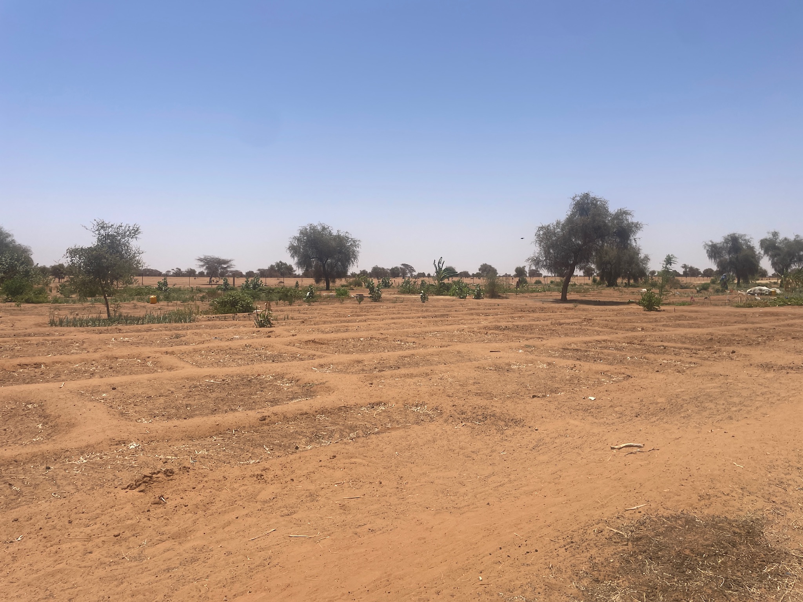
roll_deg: -0.1
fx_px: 603
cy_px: 301
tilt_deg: -1.6
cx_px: 402
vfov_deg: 53.1
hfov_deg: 67.3
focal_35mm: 26
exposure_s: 1/6494
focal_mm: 4.2
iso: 32
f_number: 1.6
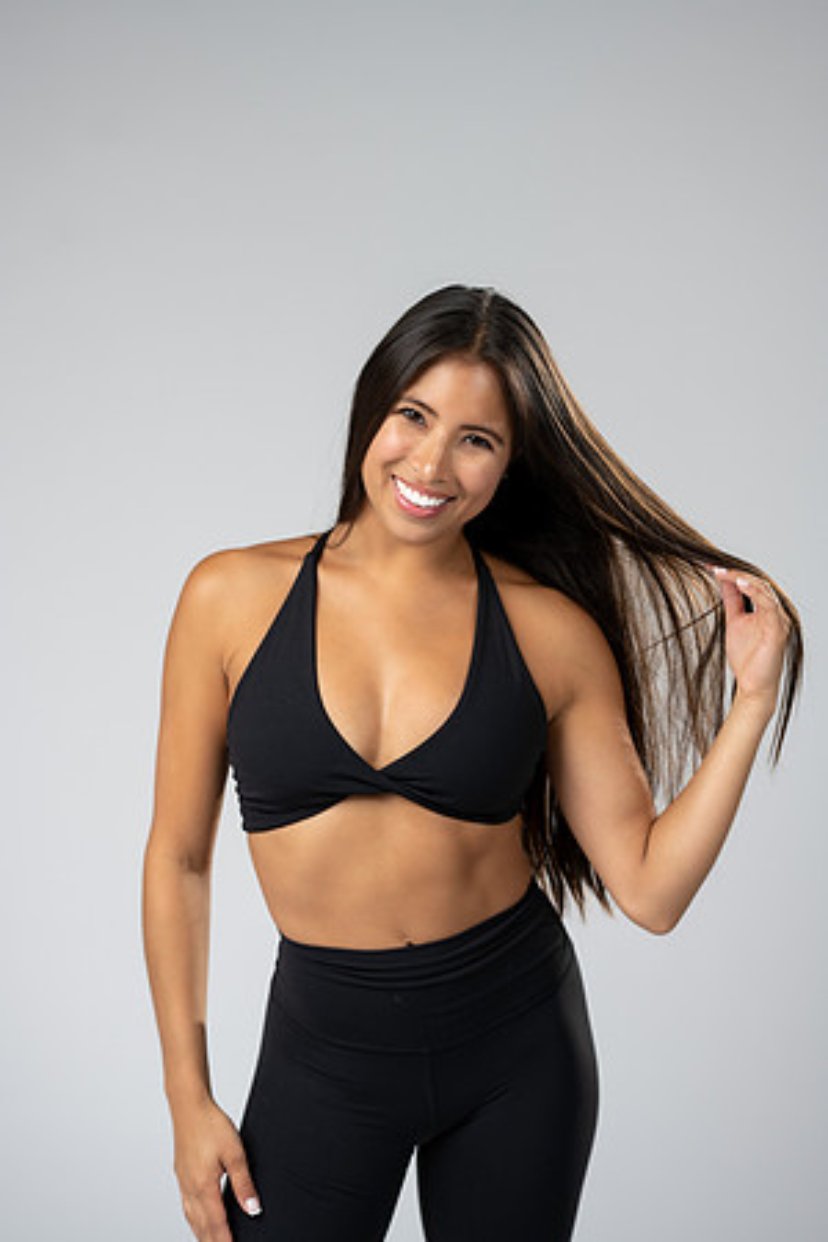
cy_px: 621
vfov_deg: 23.9
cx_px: 414
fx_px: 2932
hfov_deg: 16.1
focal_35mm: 85
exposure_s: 1/160
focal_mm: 85
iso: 200
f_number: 2.8
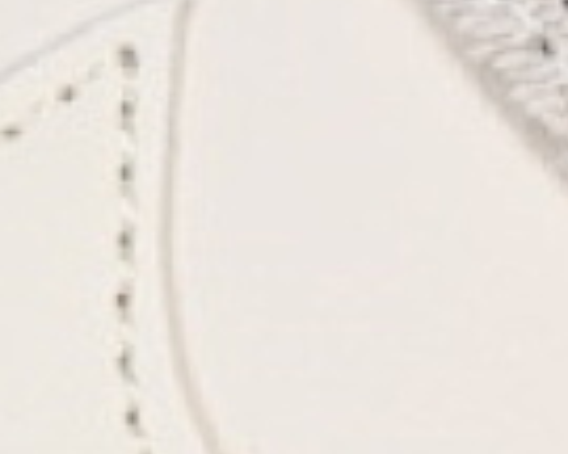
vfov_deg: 2.7
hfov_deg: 3.4
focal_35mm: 563
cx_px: 219
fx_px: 9464
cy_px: 837
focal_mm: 50
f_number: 7.1
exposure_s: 1/80
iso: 160
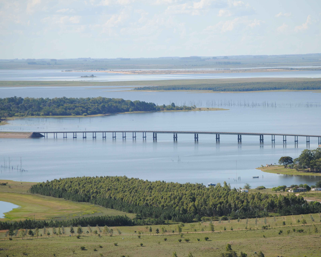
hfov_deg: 11.2
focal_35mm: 172
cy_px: 128
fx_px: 1634
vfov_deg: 9.0
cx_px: 186
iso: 200
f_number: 5.6
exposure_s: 1/1250
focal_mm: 102
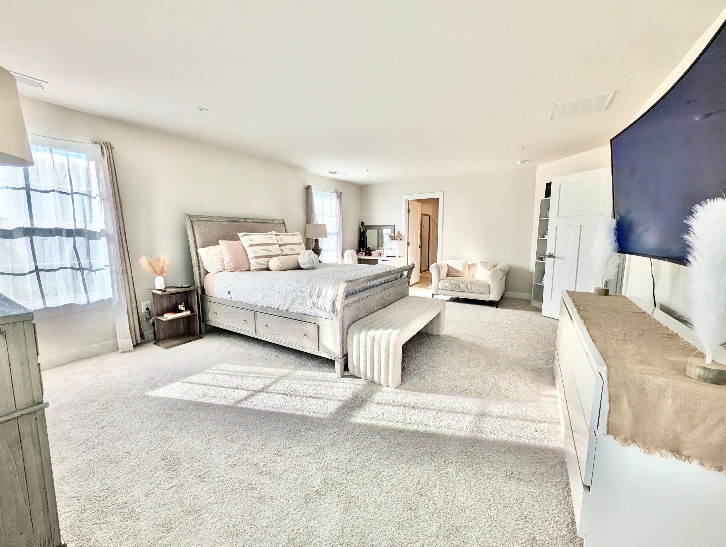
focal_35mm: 12
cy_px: 274
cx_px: 363
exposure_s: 1/836
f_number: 1.7
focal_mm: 2.02
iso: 51
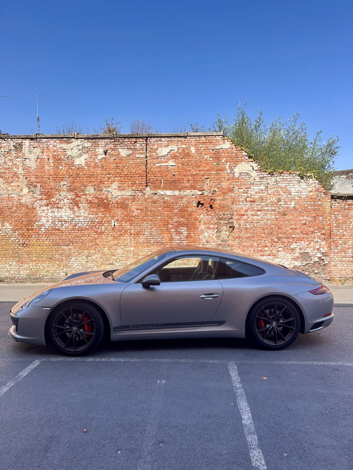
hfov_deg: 53.1
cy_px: 235
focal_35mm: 26
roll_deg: +0.3
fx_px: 354
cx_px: 176
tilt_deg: -2.7
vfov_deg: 67.3
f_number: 1.5
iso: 50
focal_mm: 5.7
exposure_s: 1/1068
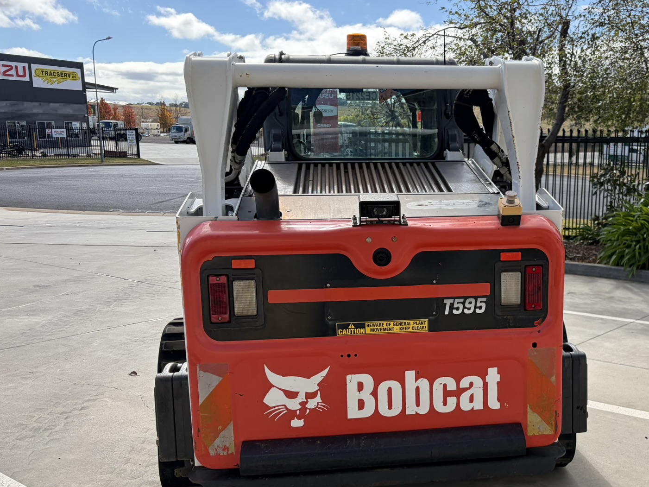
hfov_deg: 47.9
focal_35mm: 38
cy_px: 269
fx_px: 713
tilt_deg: -11.0
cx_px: 448
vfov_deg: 37.7
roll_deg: -2.2
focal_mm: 5.96
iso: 64
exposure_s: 1/2747
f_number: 1.6
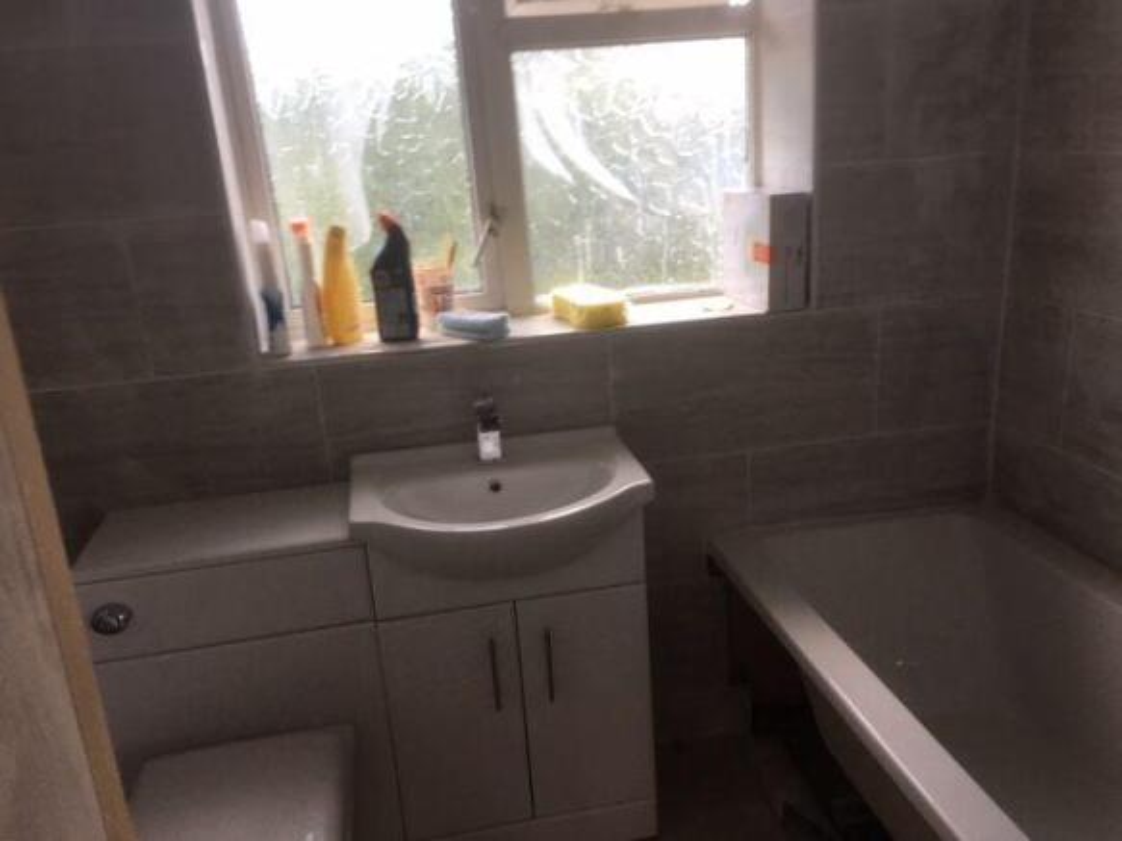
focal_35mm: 29
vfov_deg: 48.2
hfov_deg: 61.7
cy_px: 420
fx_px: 940
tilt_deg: -25.7
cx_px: 561
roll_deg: +4.5
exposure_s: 1/100
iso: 40
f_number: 2.2
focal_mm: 4.15
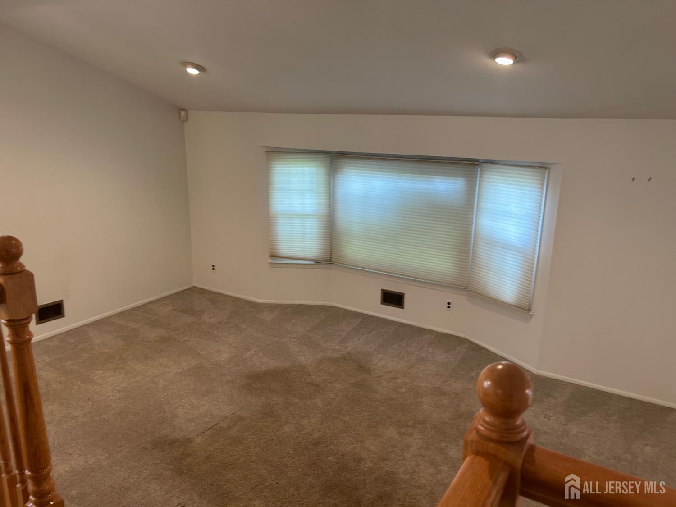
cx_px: 338
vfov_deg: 53.1
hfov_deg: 67.3
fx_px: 508
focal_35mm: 26
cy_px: 254
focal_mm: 5.7
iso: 100
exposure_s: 1/60
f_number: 1.5
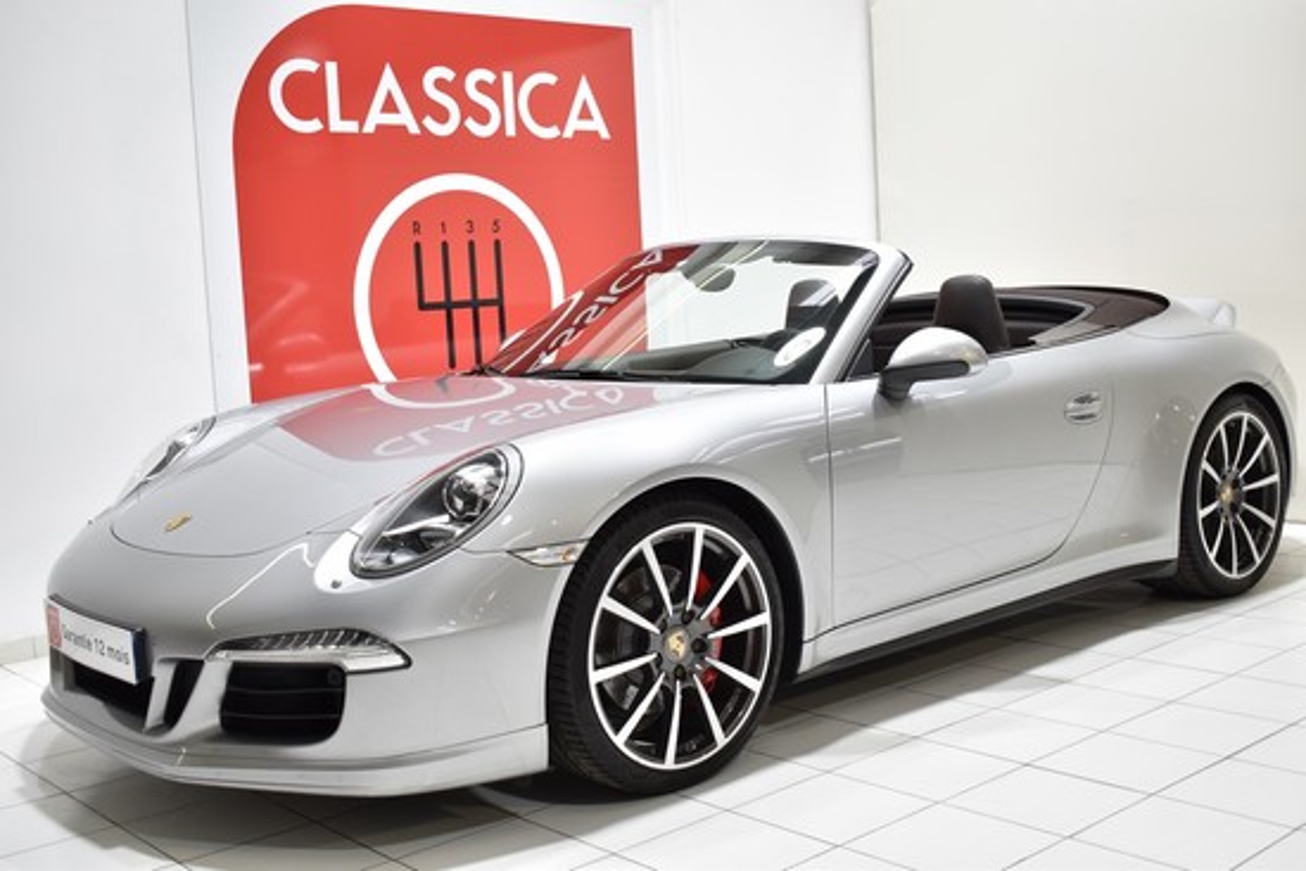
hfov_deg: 46.4
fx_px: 1524
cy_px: 436
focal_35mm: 42
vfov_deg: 31.9
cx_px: 653
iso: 100
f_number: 4.2
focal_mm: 28
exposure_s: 1/15
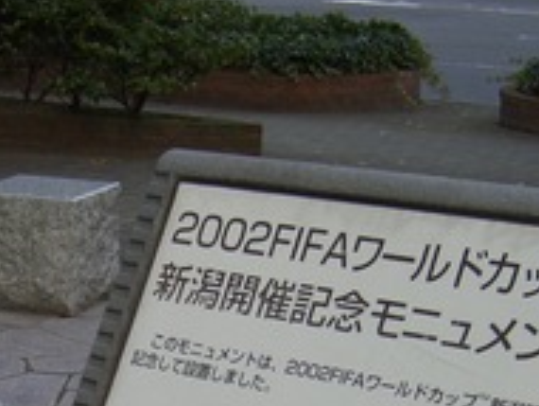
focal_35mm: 104
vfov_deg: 14.0
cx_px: 88
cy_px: 412
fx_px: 1621
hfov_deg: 18.7
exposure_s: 1/100
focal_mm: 9.2
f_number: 3
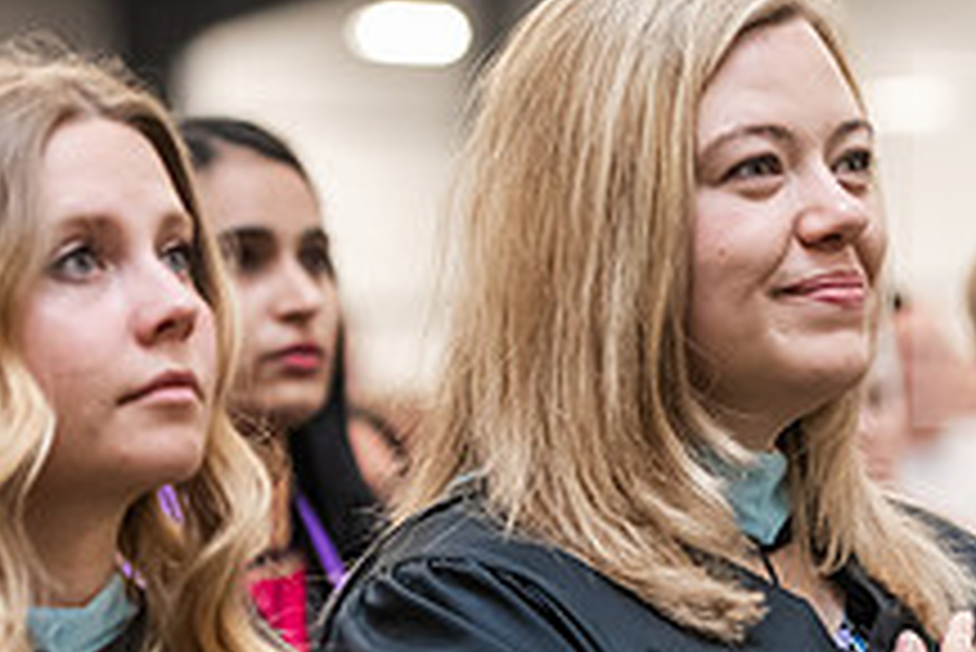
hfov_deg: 7.7
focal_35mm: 267
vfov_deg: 5.1
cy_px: 596
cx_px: 778
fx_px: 7243
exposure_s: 1/200
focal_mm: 100
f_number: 3.2
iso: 3200
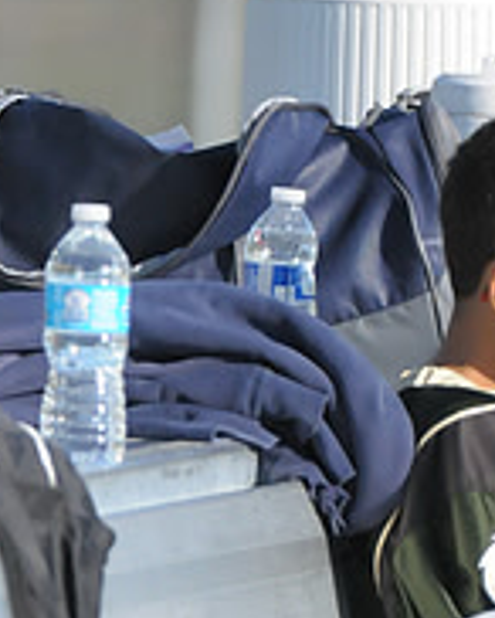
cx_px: 602
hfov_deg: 1.1
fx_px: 25394
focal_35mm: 1389
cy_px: 934
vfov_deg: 1.4
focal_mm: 310
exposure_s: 1/8000
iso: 1600
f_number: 4
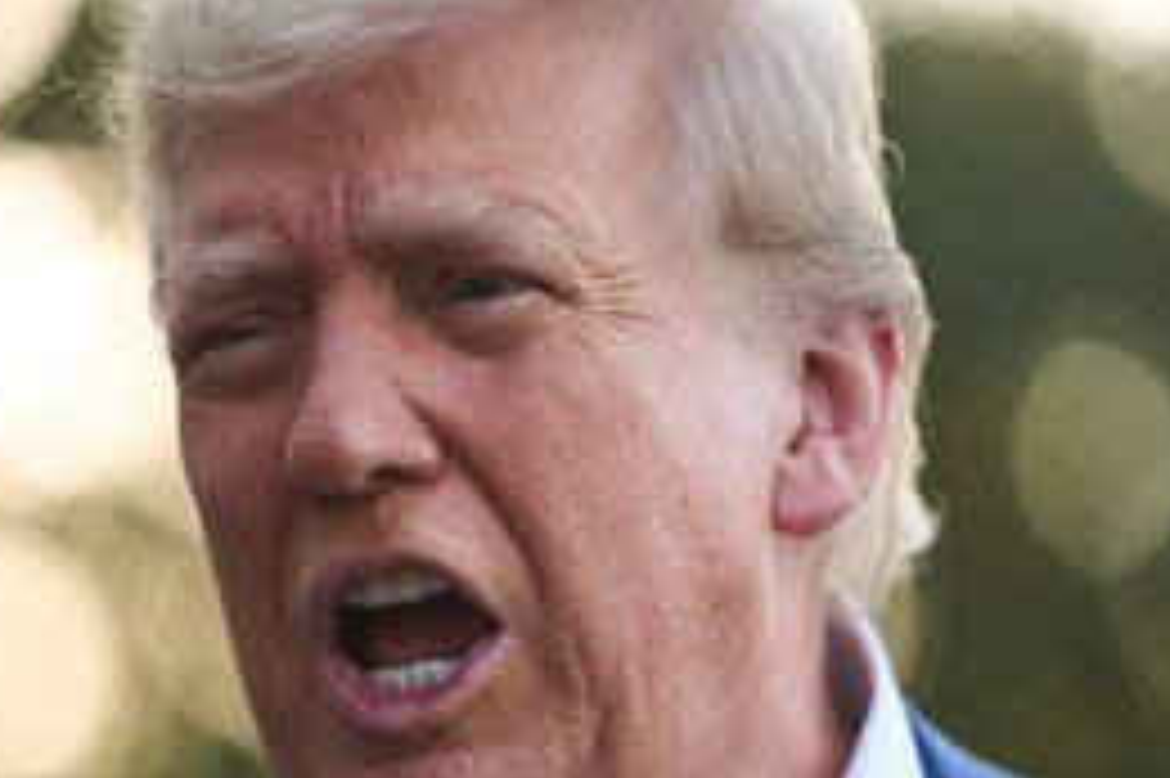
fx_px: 9906
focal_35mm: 305
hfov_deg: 6.8
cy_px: 519
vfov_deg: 4.5
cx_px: 508
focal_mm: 198
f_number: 2.8
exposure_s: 1/1250
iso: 800
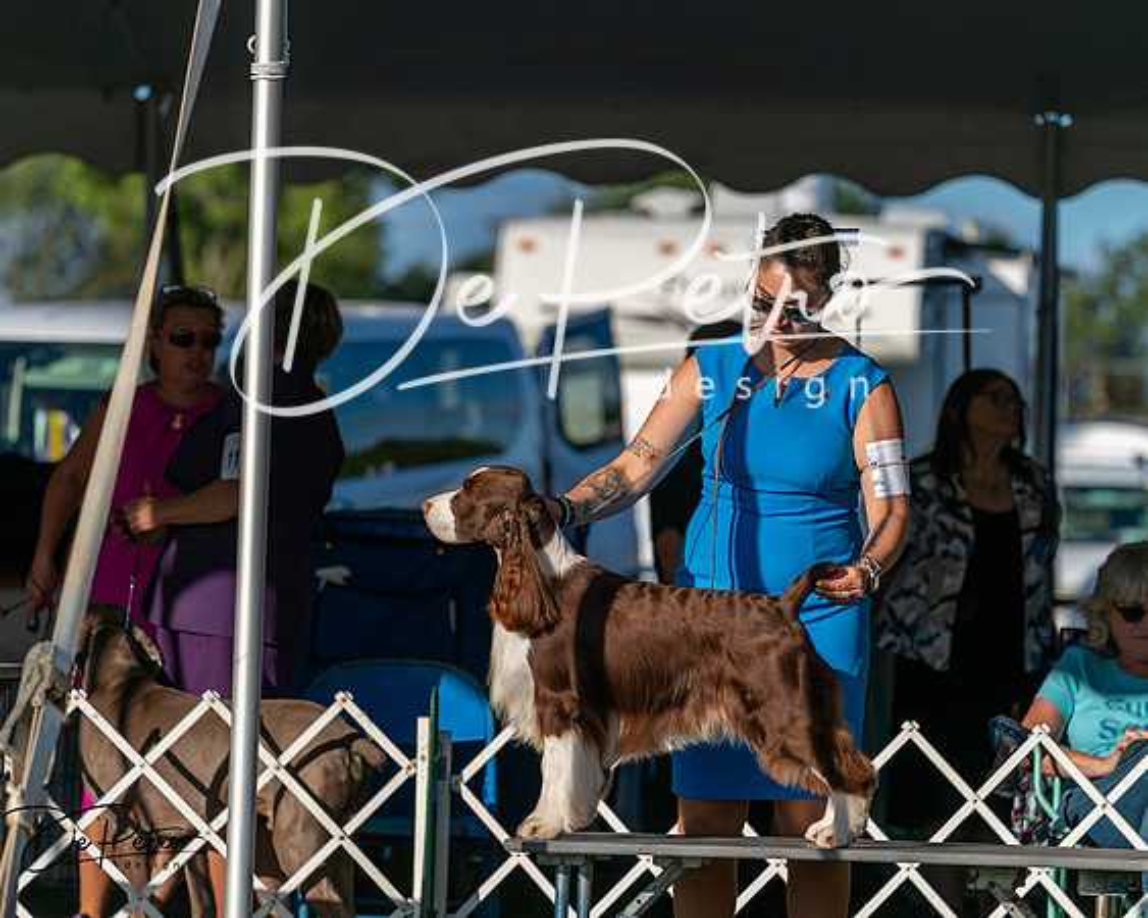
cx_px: 574
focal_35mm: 225
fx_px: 7650
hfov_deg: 8.6
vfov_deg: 6.9
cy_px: 459
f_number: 4.5
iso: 100
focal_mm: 200
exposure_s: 1/1250
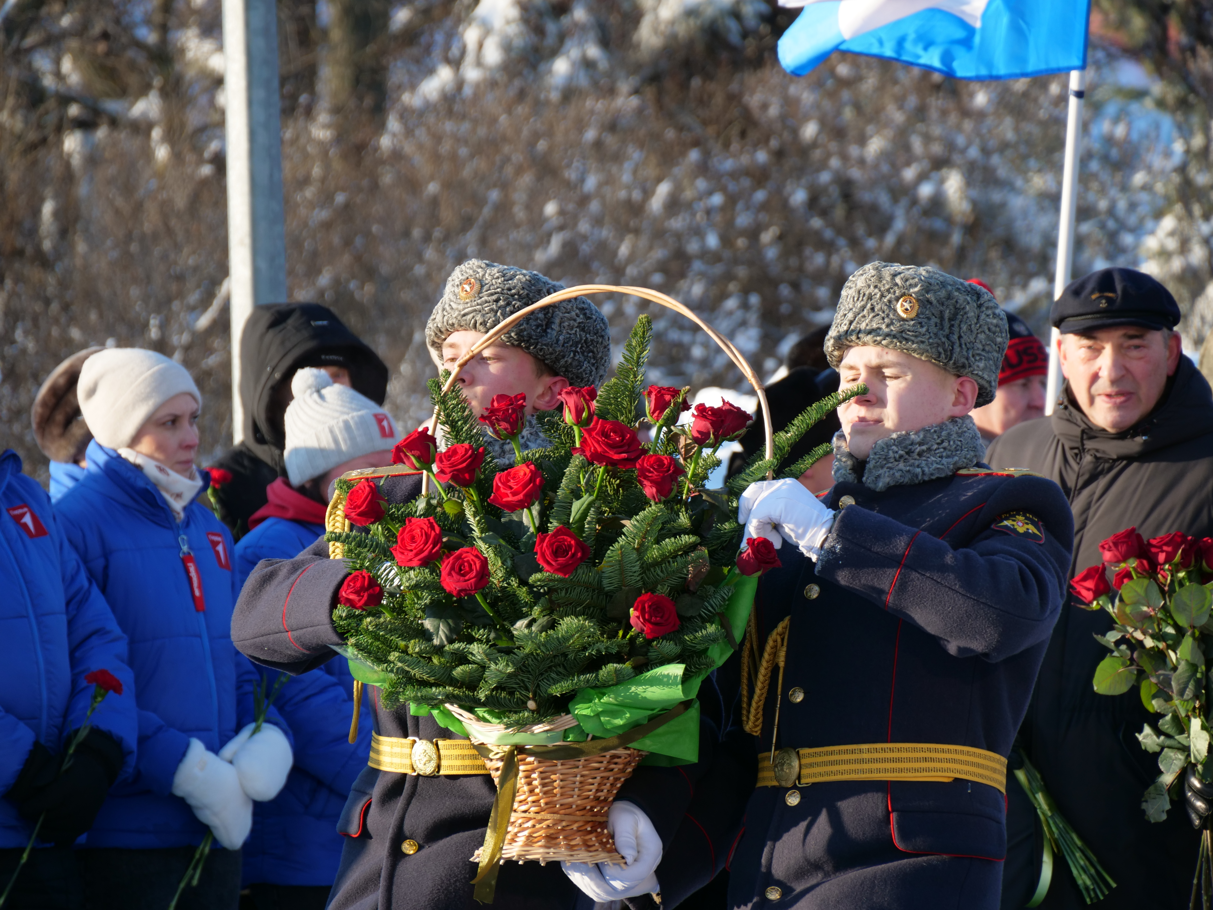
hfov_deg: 7.1
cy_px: 455
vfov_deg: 5.3
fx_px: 9812
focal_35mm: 280
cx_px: 606
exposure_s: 1/320
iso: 200
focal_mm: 140
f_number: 5.6
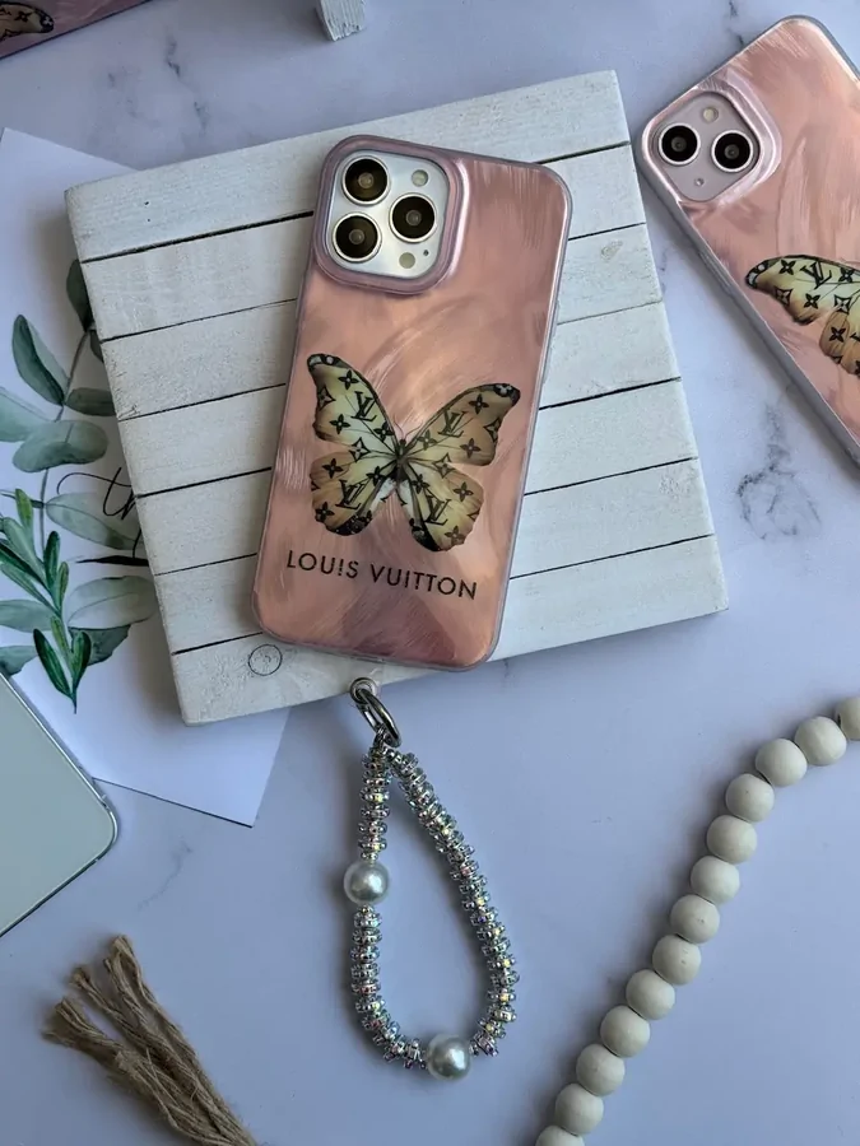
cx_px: 430
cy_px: 573
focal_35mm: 48
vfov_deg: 39.7
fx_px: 1590
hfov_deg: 30.3
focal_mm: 6.76
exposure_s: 1/1193
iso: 64
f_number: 1.78
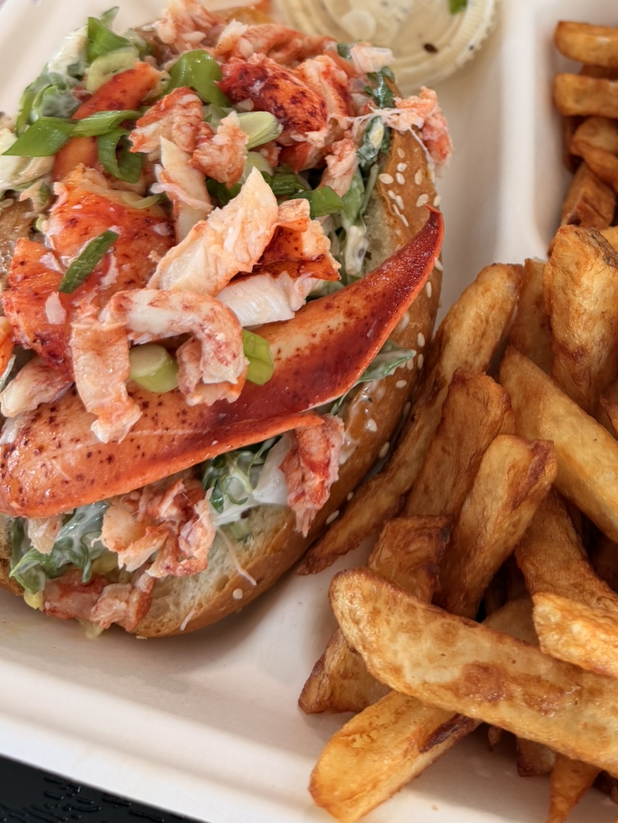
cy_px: 112
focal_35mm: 42
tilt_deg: -52.7
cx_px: 520
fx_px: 999
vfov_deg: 41.8
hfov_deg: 33.1
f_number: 1.78
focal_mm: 6.76
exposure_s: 1/120
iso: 125
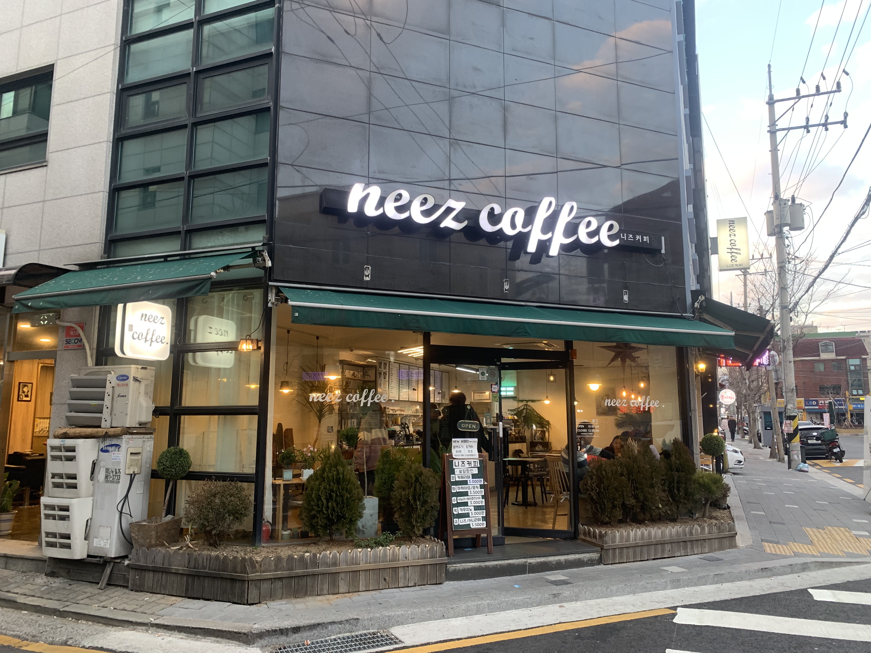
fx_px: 654
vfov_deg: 53.1
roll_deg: -0.6
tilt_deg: +9.8
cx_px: 436
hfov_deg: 67.3
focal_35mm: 26
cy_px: 326
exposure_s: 1/60
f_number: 1.8
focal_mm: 4.25
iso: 100
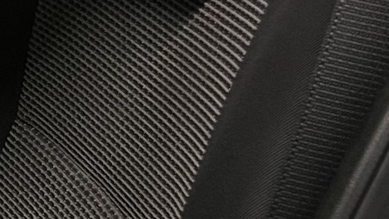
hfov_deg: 10.8
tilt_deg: -23.8
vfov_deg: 6.7
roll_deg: +7.7
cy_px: 283
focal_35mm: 181
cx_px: -418
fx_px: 1867
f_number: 1.5
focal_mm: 5.7
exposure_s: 1/50
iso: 125
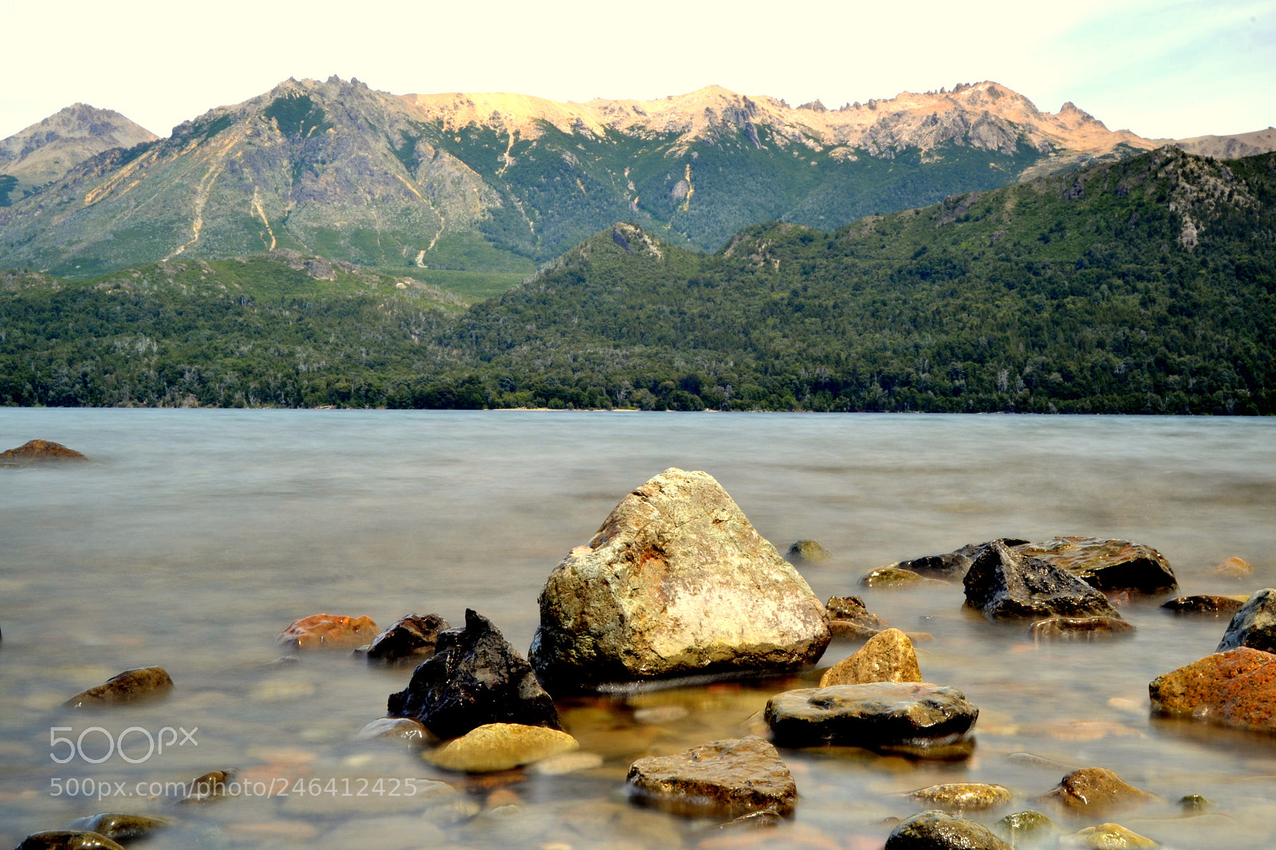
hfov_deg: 42.3
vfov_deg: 28.9
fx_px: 1648
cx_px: 638
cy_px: 425
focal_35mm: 46
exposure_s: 3
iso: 100
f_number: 29
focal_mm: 31
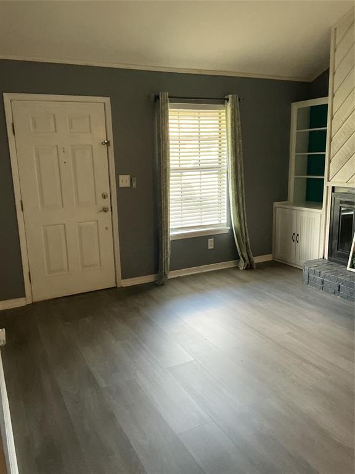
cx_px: 178
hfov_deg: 48.2
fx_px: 397
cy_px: 237
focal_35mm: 29
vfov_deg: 61.7
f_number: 1.8
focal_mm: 3
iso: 200
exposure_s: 1/60
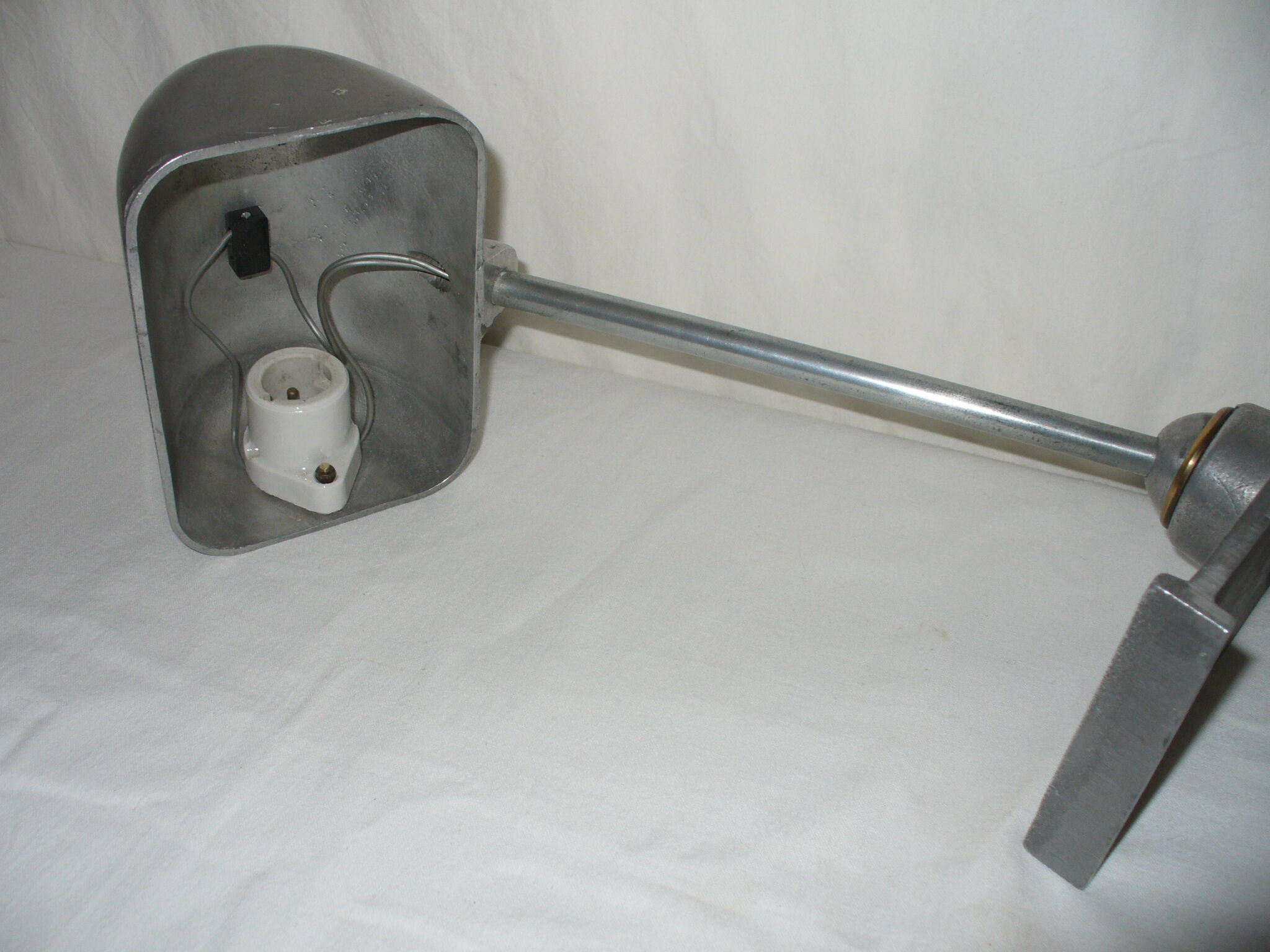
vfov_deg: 38.7
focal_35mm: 37
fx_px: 1357
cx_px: 635
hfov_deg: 50.1
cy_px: 476
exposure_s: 1/30
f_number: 2.8
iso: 100
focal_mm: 6.1
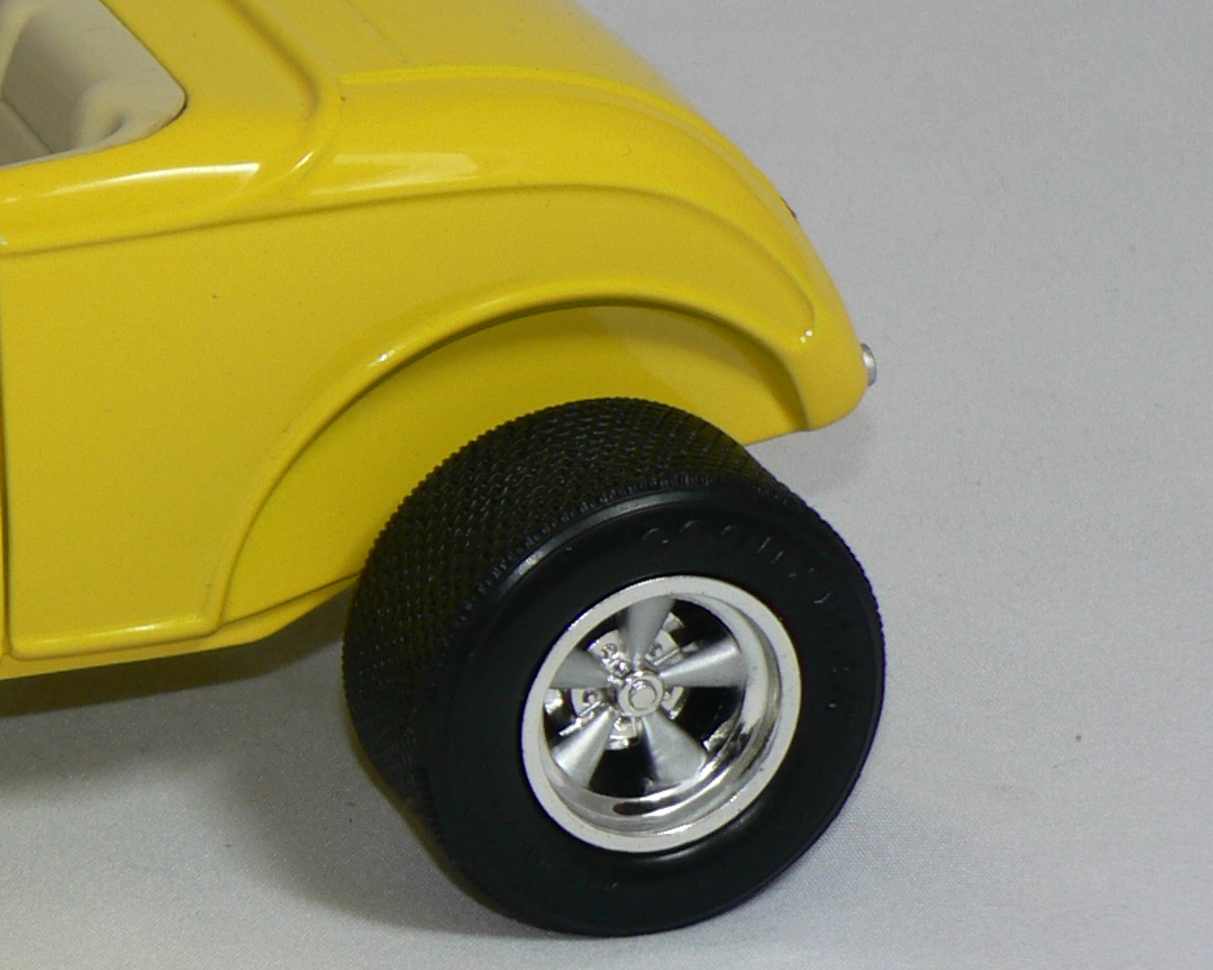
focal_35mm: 167
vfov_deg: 9.3
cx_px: -380
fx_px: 5994
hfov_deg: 11.3
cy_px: 524
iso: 80
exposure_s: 1/60
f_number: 3.2
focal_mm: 10.4
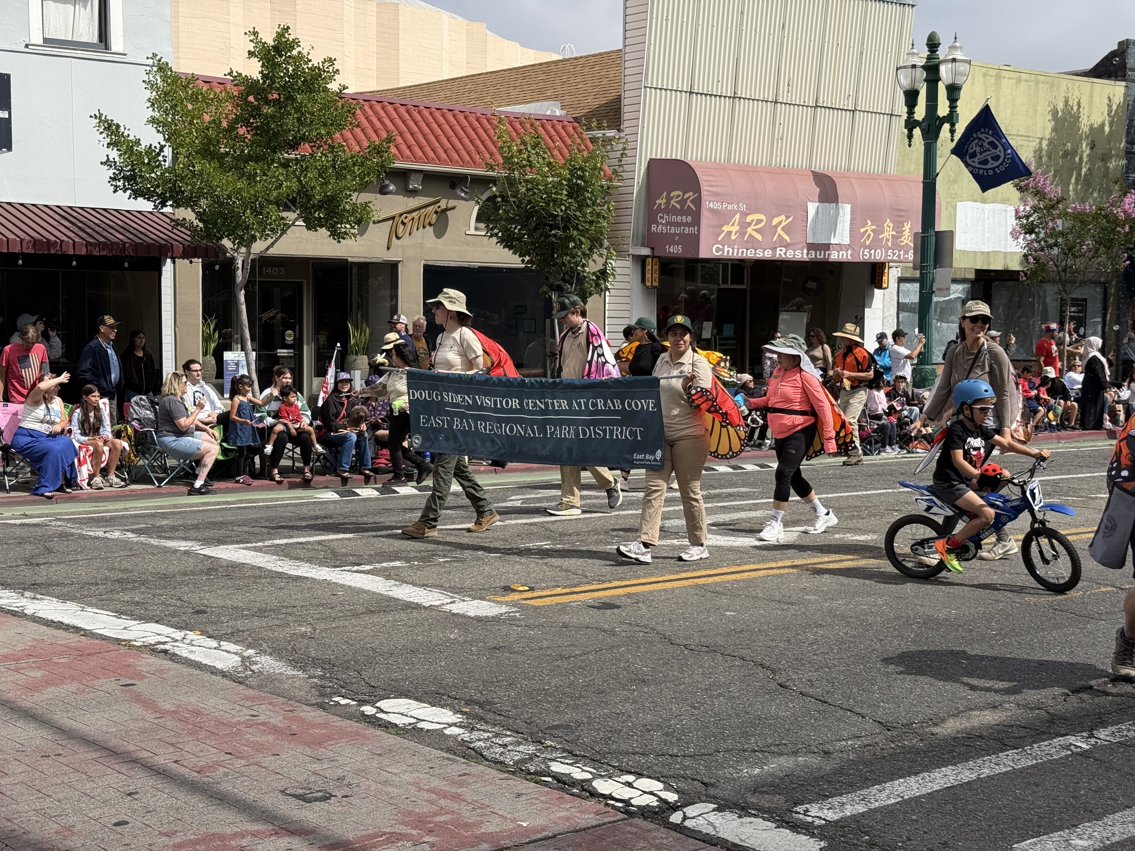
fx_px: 1574
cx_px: 568
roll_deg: -0.3
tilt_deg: -3.9
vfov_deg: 30.3
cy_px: 426
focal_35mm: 48
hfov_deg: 39.7
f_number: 1.78
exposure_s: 1/6024
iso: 80
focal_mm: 6.76
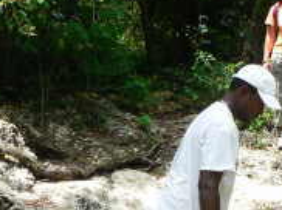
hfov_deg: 18.1
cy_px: 194
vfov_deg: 13.4
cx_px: 117
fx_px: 887
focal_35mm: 109
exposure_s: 1/100
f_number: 4
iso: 64
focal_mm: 6
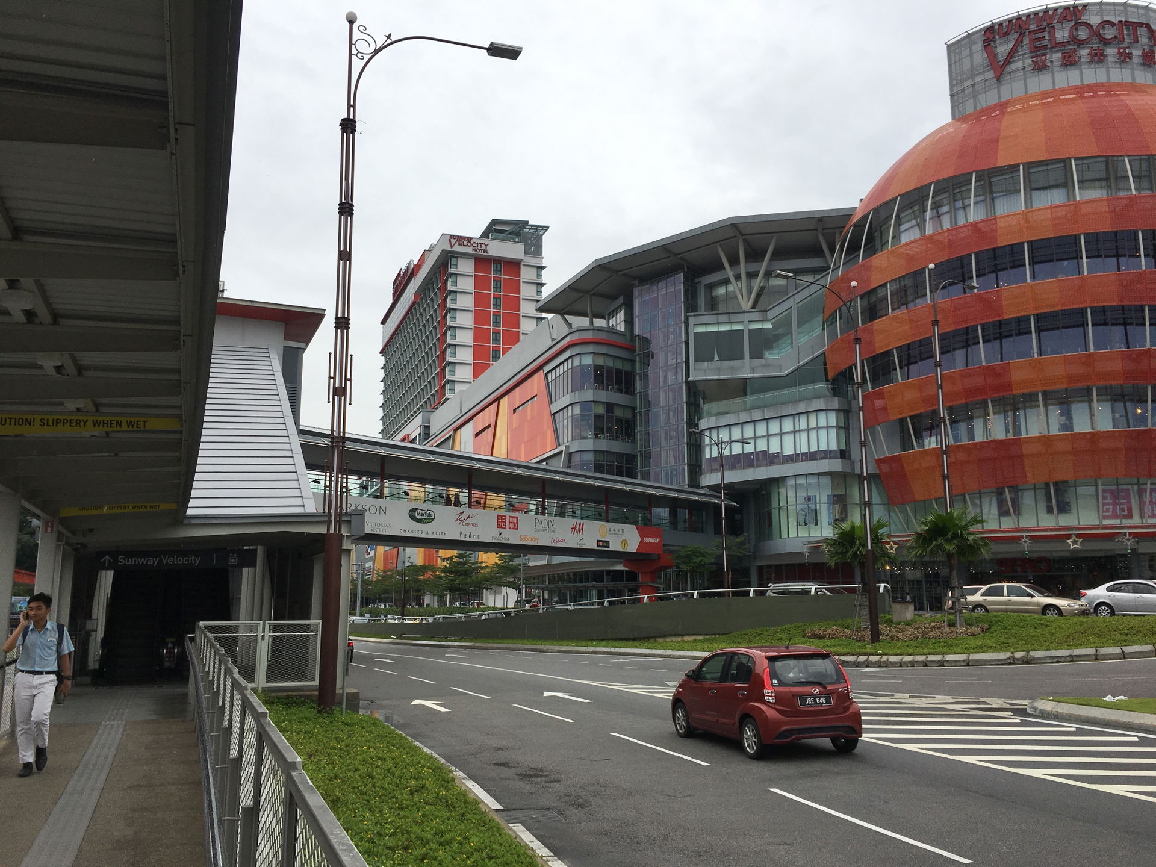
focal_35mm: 29
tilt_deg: +11.3
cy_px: 434
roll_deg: +0.4
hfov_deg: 61.7
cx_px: 578
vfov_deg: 48.2
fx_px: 968
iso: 25
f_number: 2.2
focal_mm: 4.15
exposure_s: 1/1451
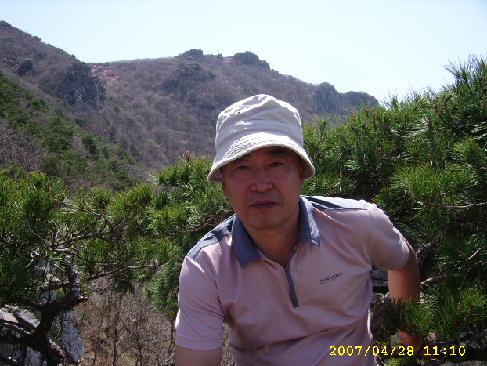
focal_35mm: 36
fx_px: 507
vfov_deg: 39.7
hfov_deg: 51.3
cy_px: 187
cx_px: 238
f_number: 5.8
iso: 50
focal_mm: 5.95
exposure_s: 1/210
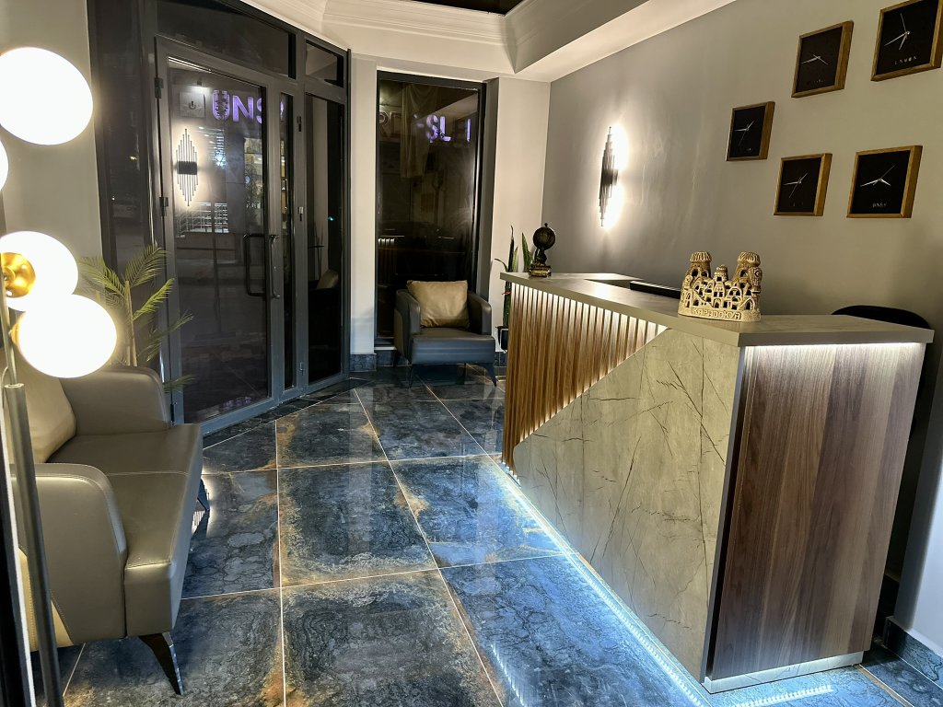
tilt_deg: -12.2
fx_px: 654
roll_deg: -2.5
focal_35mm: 24
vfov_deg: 56.8
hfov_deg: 71.6
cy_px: 354
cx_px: 472
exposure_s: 1/50
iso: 640
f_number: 1.78
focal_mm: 6.86
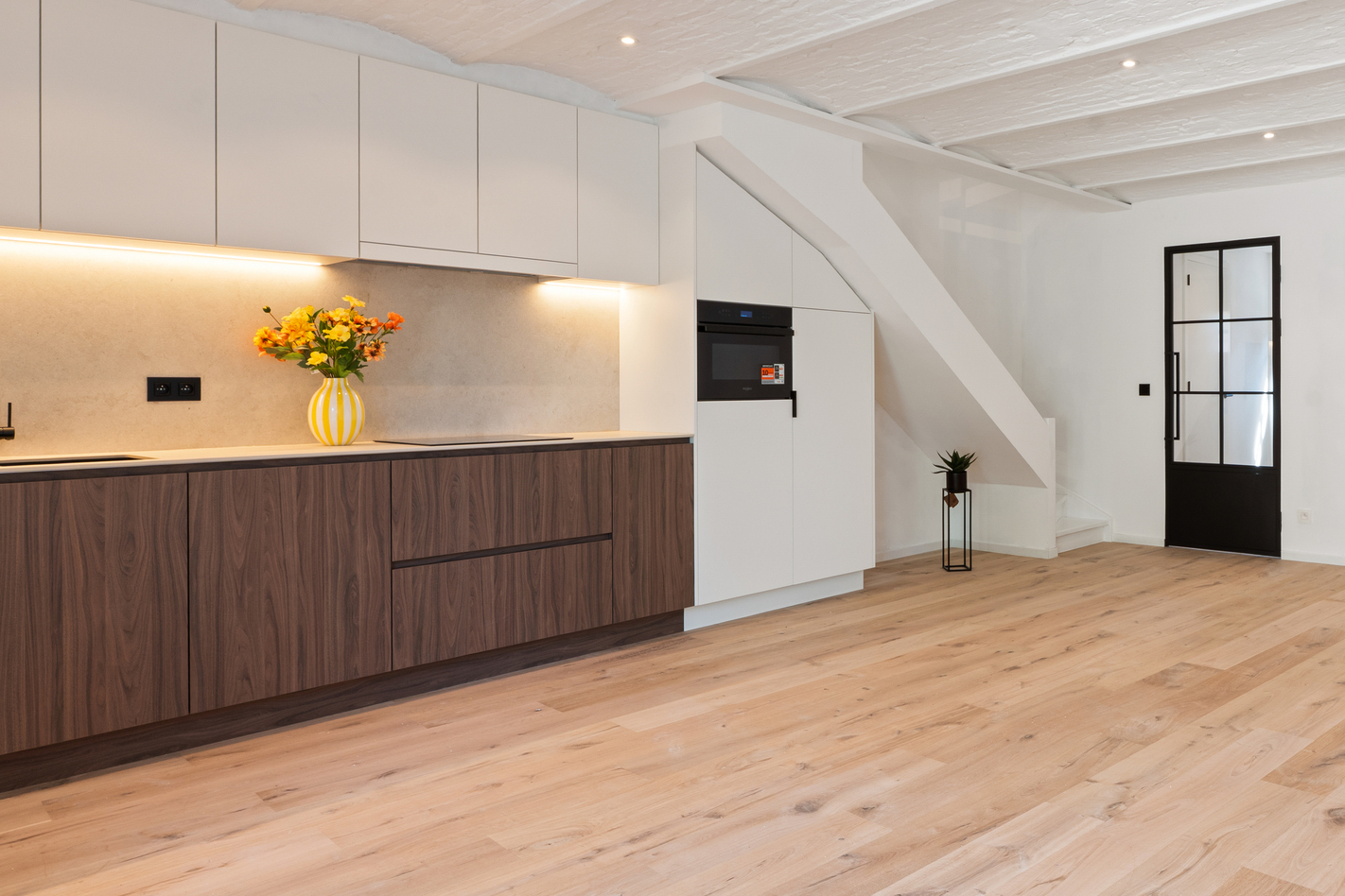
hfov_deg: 64.8
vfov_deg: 47.8
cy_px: 396
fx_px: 1009
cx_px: 941
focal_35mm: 27
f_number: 11
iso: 250
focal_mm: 16
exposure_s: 1/3
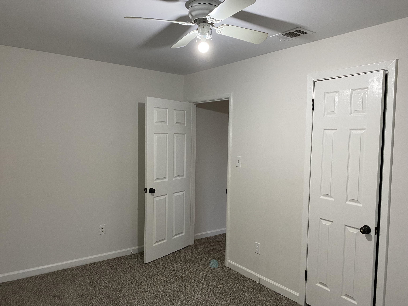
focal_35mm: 26
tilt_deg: -3.9
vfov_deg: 53.1
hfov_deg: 67.3
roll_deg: -1.9
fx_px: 306
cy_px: 153
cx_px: 204
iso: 250
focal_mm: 4.25
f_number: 1.8
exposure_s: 1/60
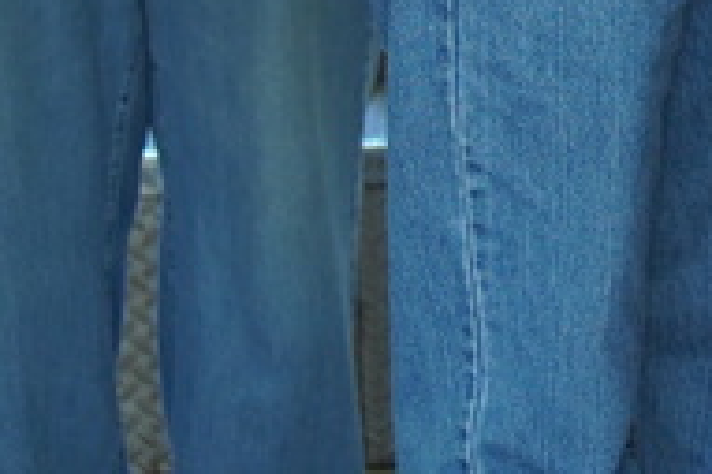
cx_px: 1335
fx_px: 6205
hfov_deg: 6.4
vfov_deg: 4.3
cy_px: -412
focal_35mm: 314
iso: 1250
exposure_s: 1/100
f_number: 5.6
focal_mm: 75
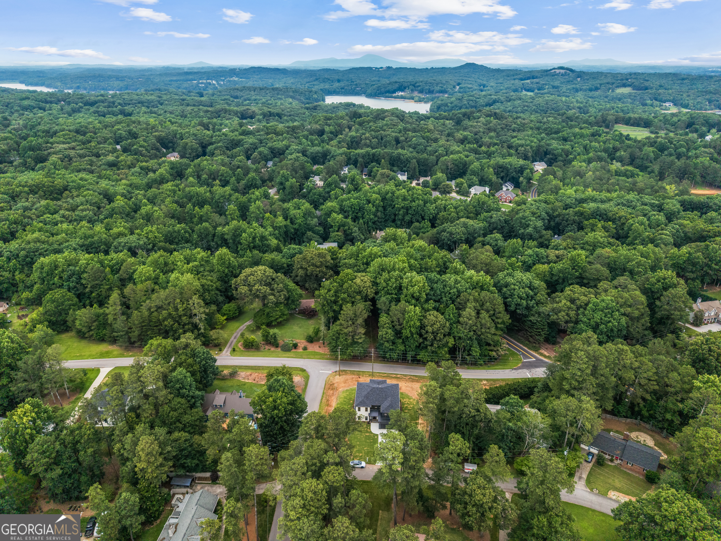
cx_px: 360
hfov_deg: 71.6
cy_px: 270
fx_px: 500
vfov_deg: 56.8
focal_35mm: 24
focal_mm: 8.67
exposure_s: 1/730
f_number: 1.8
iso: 360
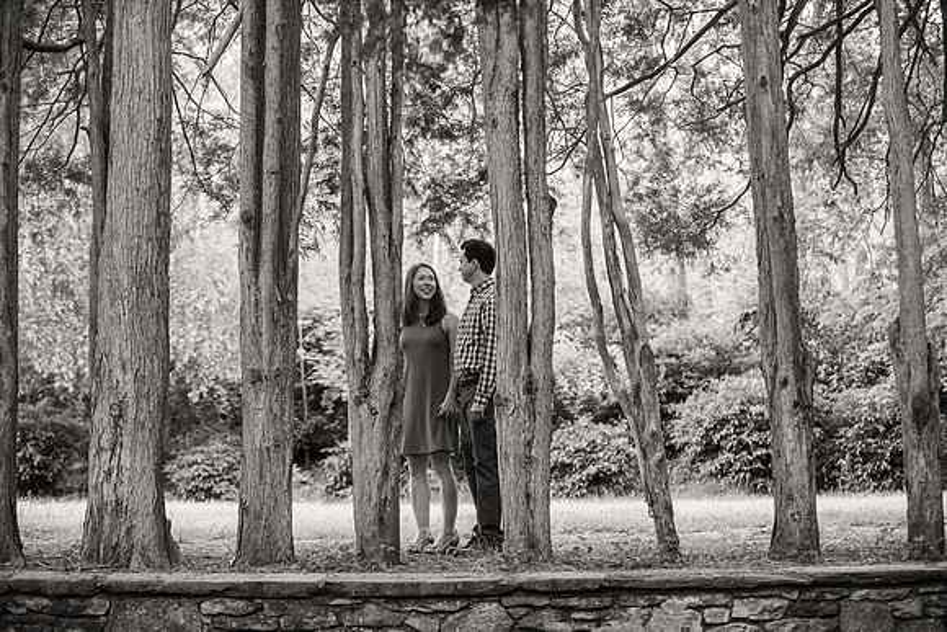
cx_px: 474
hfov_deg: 28.8
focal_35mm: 70
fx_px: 1842
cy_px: 316
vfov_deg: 19.5
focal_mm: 70
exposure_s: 1/80
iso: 800
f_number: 3.5
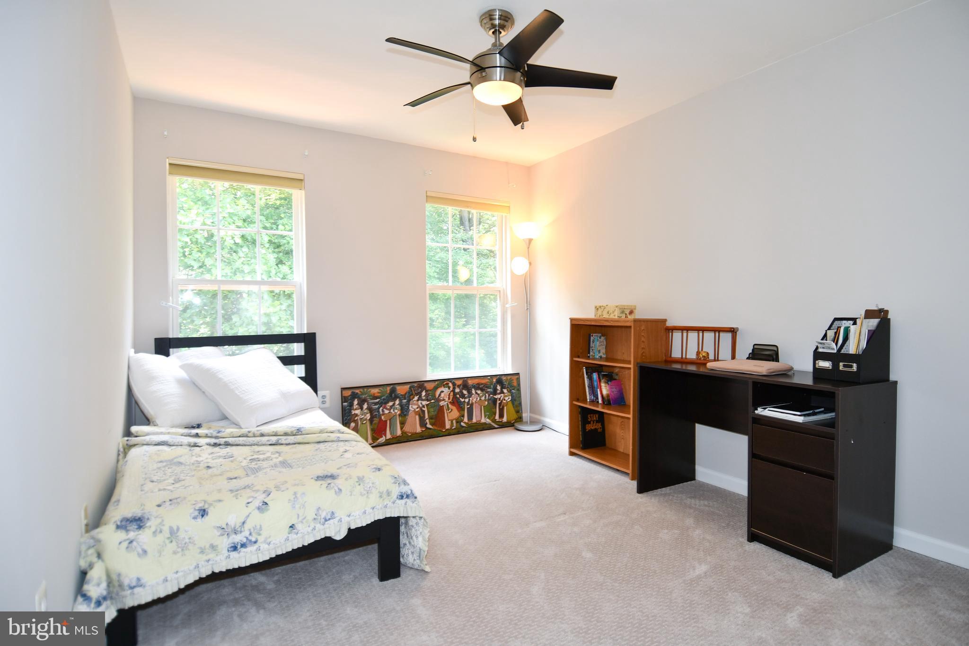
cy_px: 323
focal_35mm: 18
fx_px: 484
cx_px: 484
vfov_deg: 67.4
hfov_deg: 90.0
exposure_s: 1/60
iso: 200
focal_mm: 12
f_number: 4
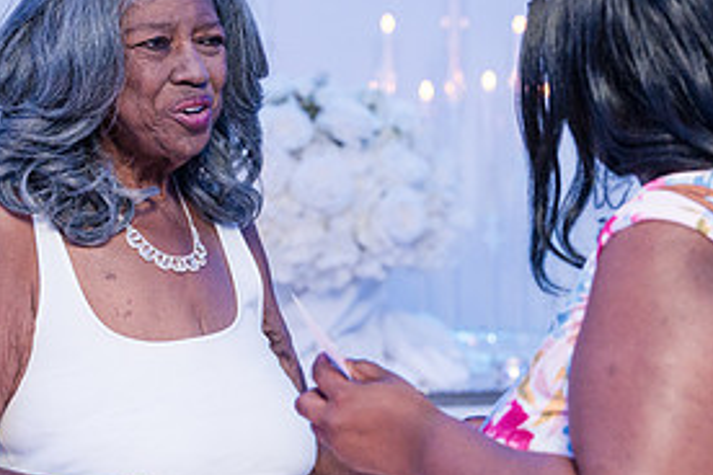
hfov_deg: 11.1
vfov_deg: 7.4
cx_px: 512
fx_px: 3664
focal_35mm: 185
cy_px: 185
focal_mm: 88
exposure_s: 1/250
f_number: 4
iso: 4000
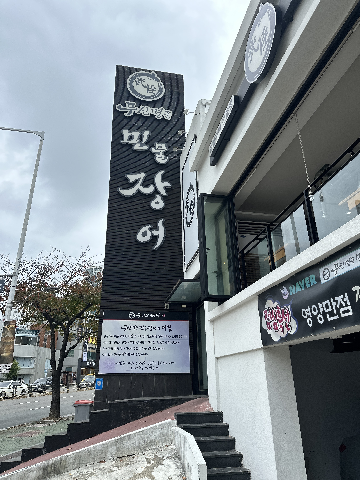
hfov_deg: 56.8
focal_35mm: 24
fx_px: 333
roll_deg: +0.3
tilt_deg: +23.6
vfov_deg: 71.6
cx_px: 180
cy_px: 240
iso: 80
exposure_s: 1/1613
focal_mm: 6.86
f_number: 1.78
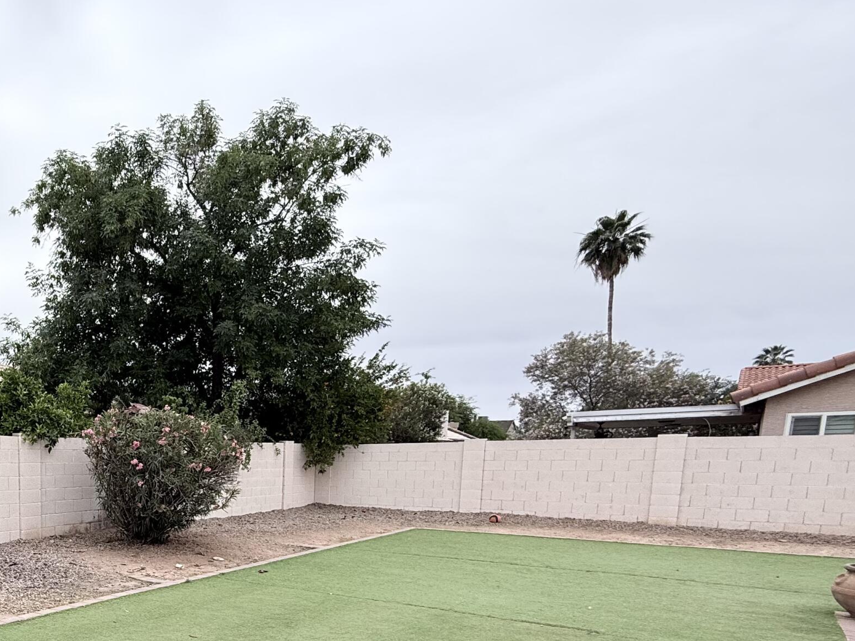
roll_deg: -0.2
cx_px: 82
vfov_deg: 47.4
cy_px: 547
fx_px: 667
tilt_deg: -10.0
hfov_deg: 56.2
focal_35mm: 27
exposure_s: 1/1848
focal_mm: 2.22
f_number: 2.2
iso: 50
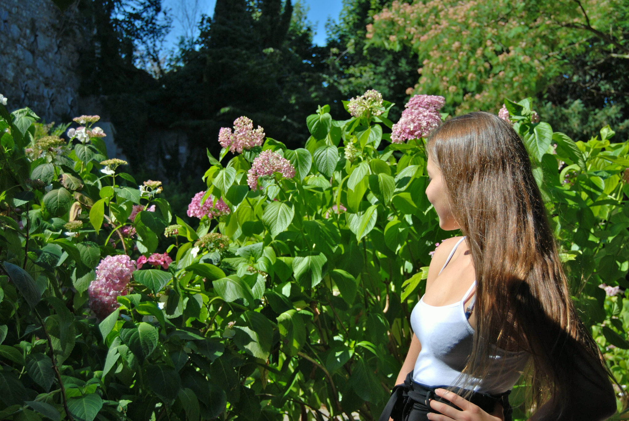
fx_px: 918
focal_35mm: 52
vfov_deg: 25.8
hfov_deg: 37.8
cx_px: 314
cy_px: 210
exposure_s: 1/500
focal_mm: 35
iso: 100
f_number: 4.8
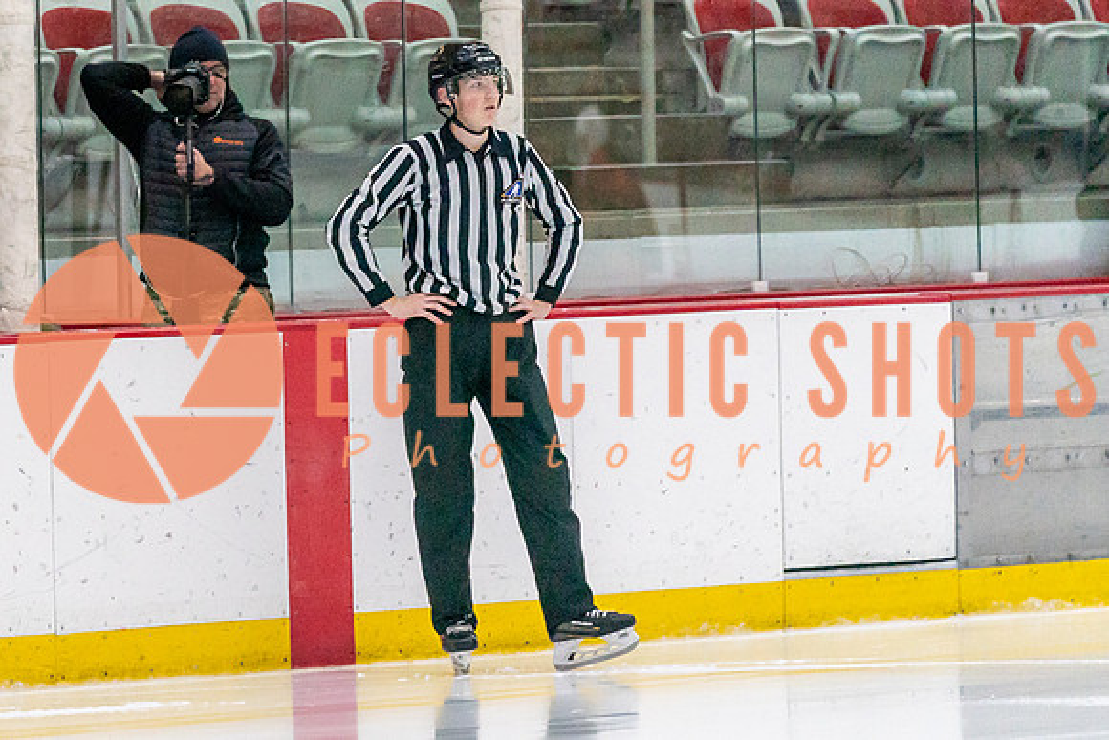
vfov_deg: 3.4
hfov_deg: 5.1
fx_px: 12364
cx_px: 177
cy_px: 430
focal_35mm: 401
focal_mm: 200
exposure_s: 1/1250
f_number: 2.8
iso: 3200
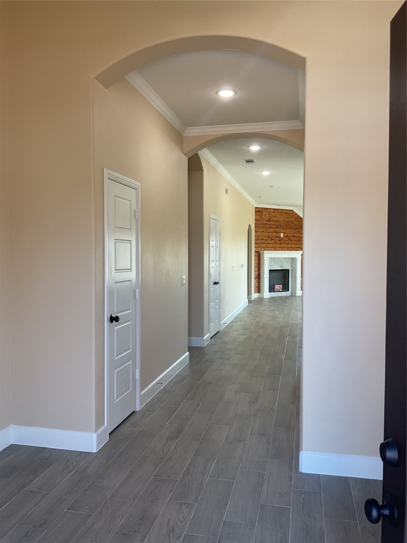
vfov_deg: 61.7
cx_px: 204
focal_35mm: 29
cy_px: 272
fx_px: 455
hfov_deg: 48.2
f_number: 1.8
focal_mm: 3
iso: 64
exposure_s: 1/120
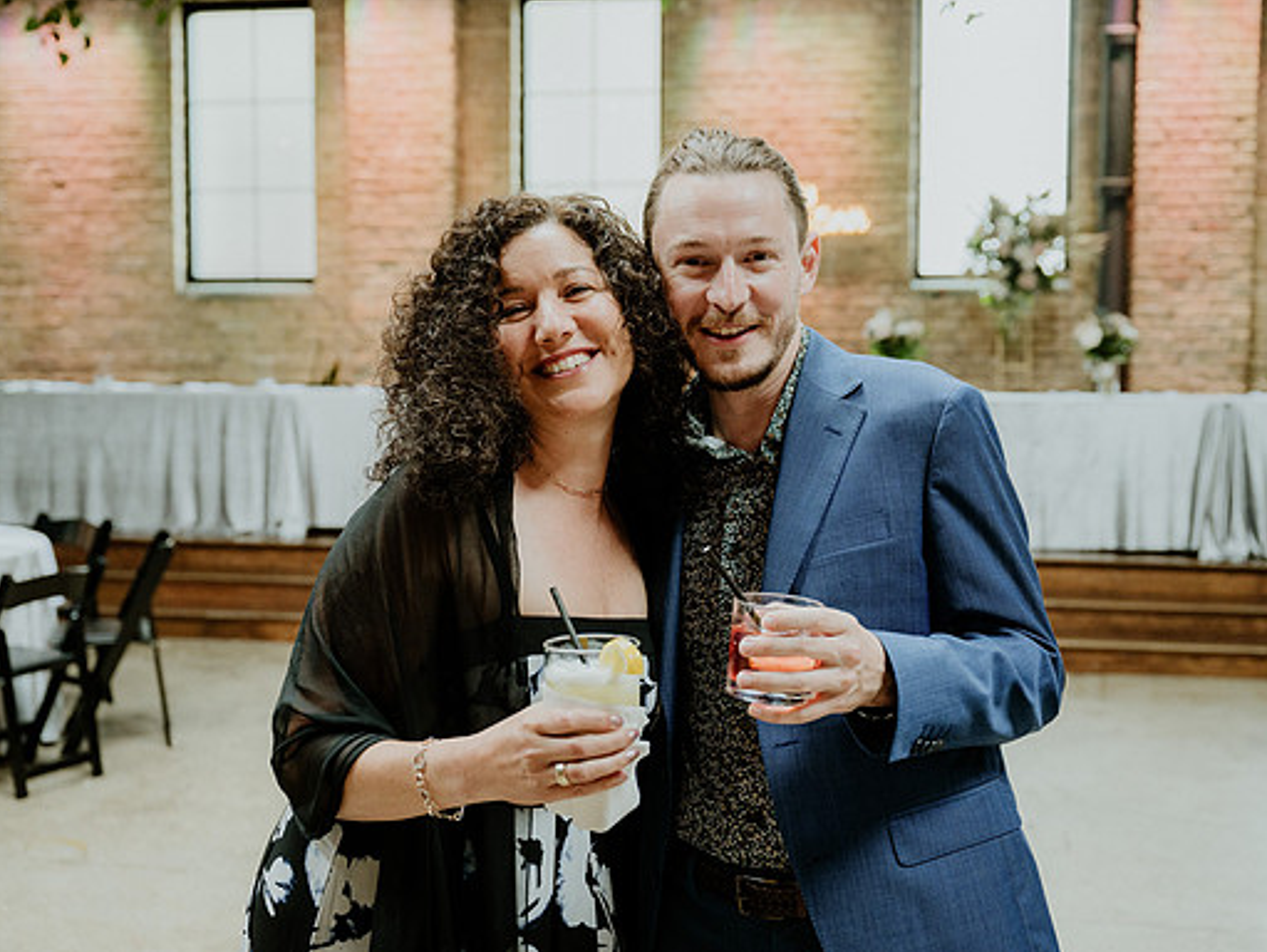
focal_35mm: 49
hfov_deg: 38.9
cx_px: 676
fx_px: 1795
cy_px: 476
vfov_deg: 29.7
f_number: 3.5
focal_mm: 44
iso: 1250
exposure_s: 1/200
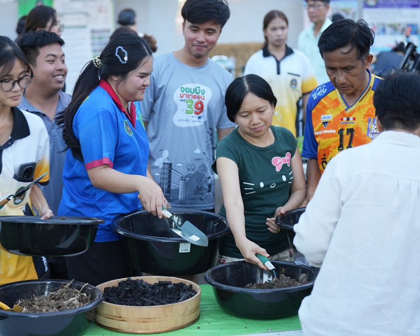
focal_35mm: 80
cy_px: 167
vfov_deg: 19.2
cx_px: 186
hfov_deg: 23.8
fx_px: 995
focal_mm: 70
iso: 500
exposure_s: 1/125
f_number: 2.8
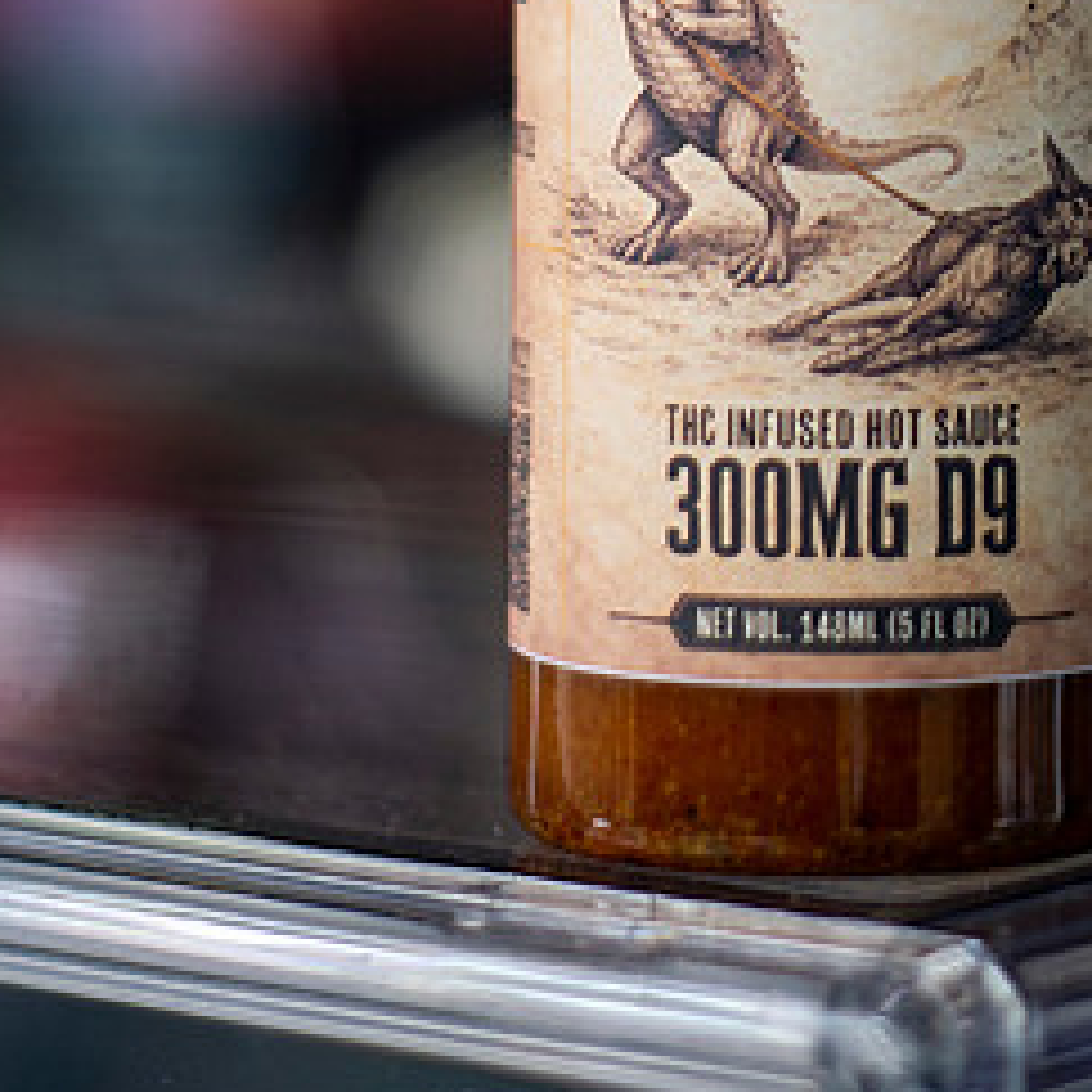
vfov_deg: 10.0
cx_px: 1135
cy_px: -715
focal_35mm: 168
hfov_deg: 10.3
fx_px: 5996
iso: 400
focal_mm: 50
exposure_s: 1/60
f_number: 2.8
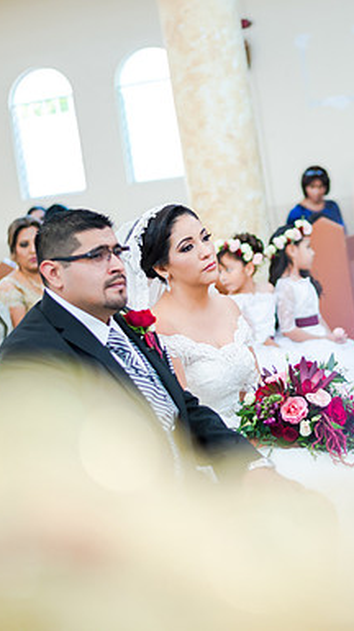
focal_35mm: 79
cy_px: 316
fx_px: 1321
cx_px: 321
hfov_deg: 15.1
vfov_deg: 26.9
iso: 1000
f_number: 1.8
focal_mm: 50
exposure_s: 1/200
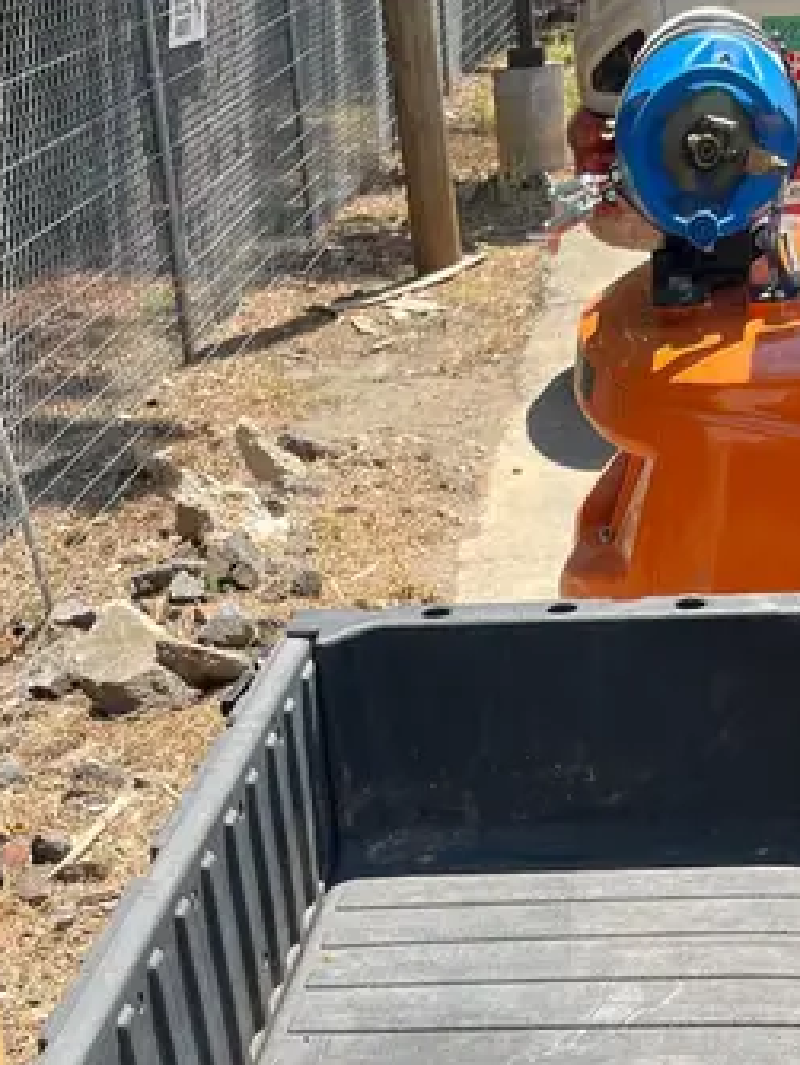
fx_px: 1754
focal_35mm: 57
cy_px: 1153
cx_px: 523
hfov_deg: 25.6
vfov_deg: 30.4
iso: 50
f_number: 1.6
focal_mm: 5.1
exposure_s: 1/975
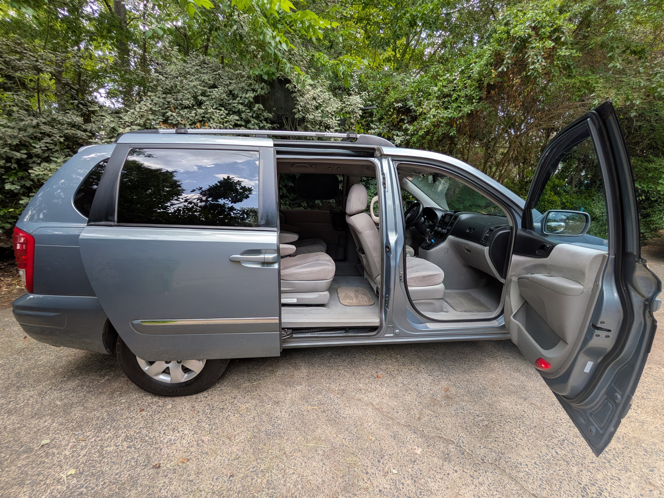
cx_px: 332
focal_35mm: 14
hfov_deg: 102.1
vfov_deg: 85.7
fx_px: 269
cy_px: 249
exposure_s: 1/141
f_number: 2.2
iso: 43
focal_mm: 1.83
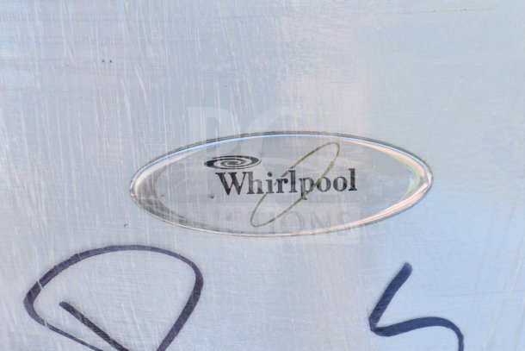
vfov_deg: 28.1
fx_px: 700
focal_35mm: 48
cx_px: 262
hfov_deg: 41.1
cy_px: 176
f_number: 8
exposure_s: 1/250
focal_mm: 32
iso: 200
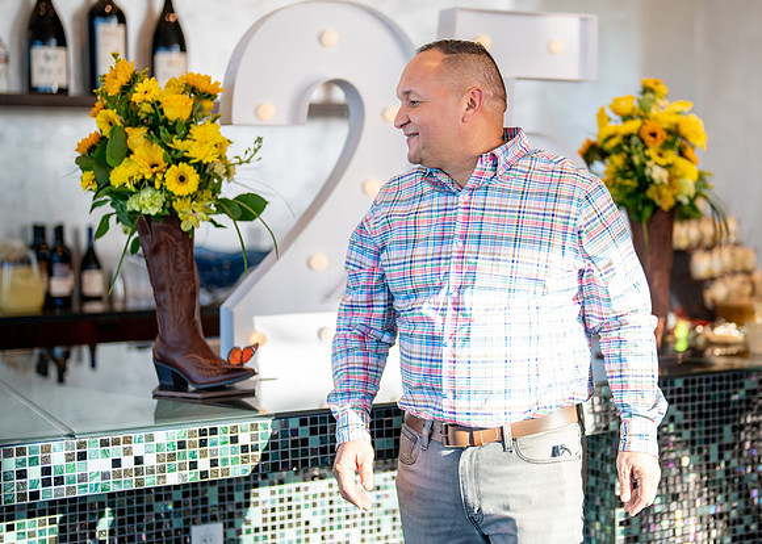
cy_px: 270
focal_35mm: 64
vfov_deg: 22.1
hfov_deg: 30.5
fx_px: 1390
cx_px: 491
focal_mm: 50
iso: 320
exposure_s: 1/1250
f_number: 1.2
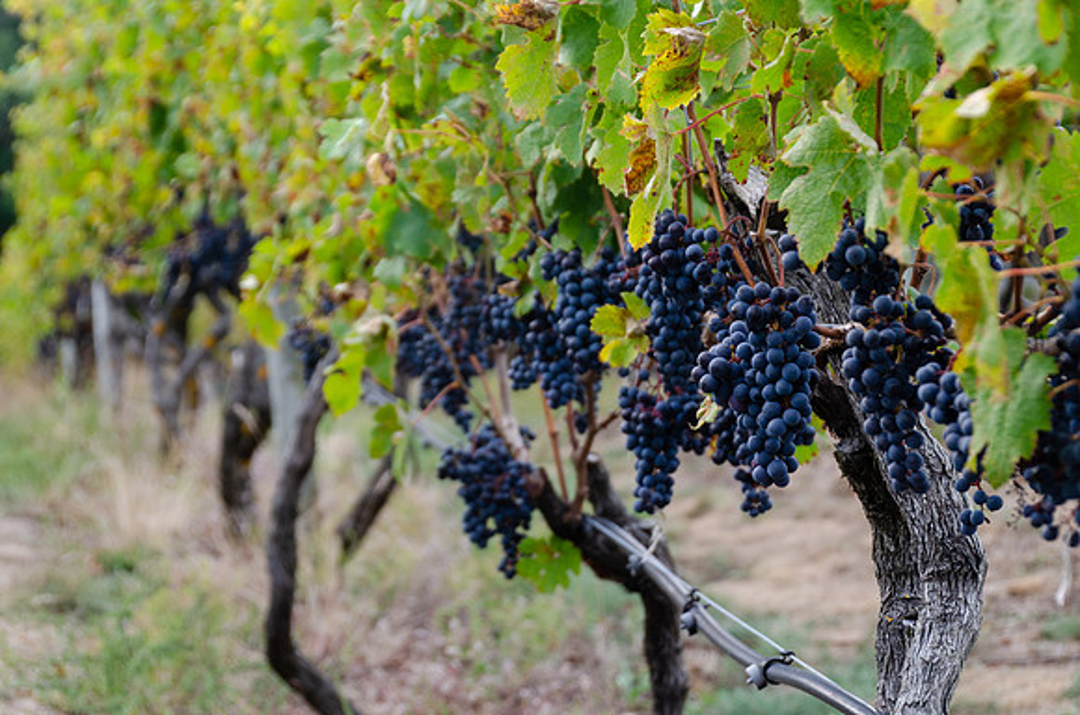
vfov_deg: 13.0
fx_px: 3143
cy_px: 358
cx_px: 540
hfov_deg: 19.5
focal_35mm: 105
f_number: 6.3
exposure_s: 1/160
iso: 200
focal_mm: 70
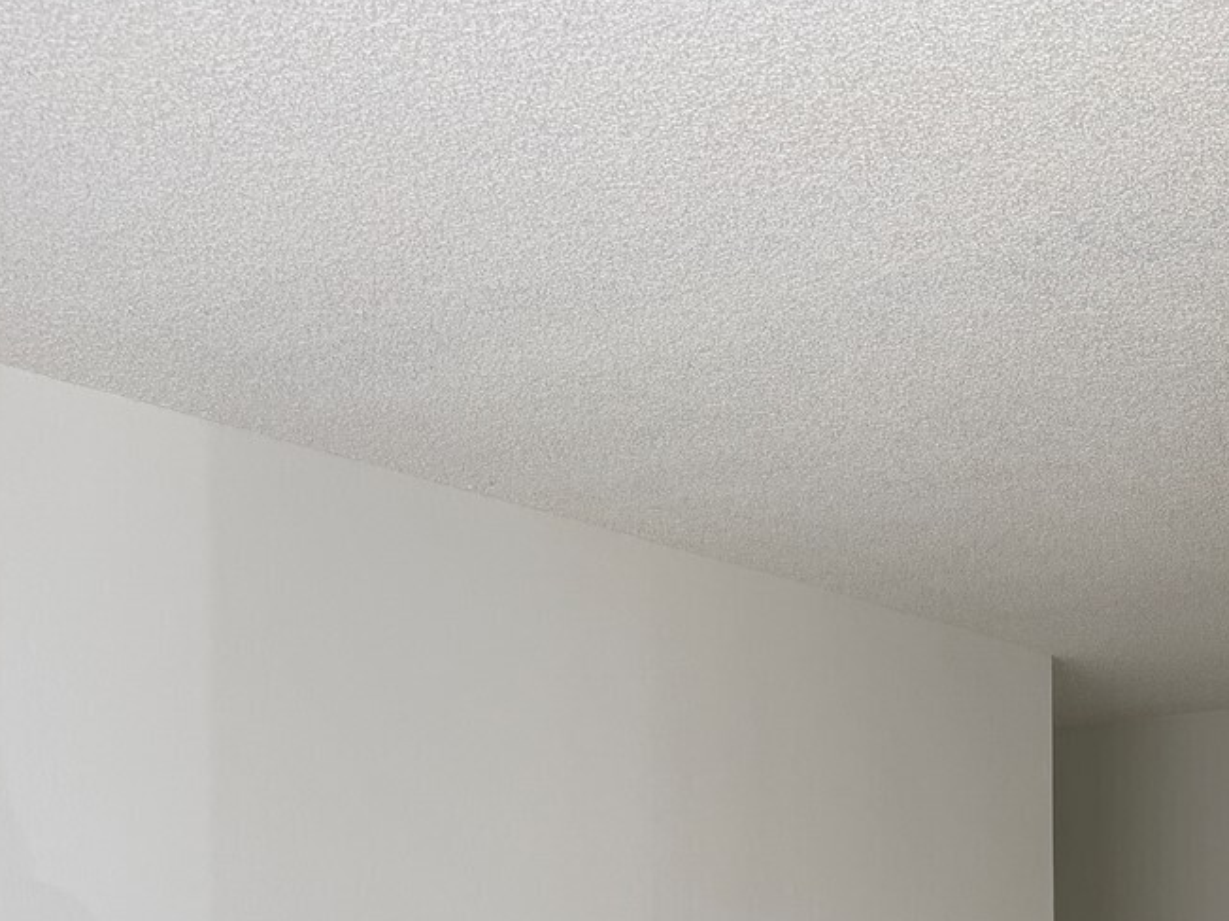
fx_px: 2094
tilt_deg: +0.2
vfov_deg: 23.0
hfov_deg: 29.6
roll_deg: +0.3
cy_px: 1078
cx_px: 1335
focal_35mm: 59
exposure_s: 1/121
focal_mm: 6.76
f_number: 1.78
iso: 100
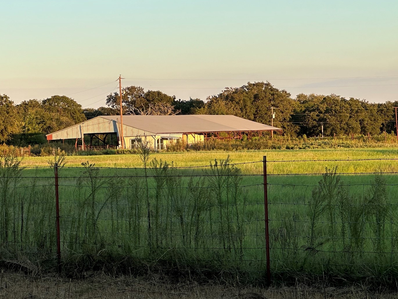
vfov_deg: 12.9
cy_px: 104
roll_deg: +2.2
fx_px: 1322
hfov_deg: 17.1
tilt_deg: +1.8
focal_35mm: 115
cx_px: 125
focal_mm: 9
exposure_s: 1/218
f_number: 2.8
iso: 32
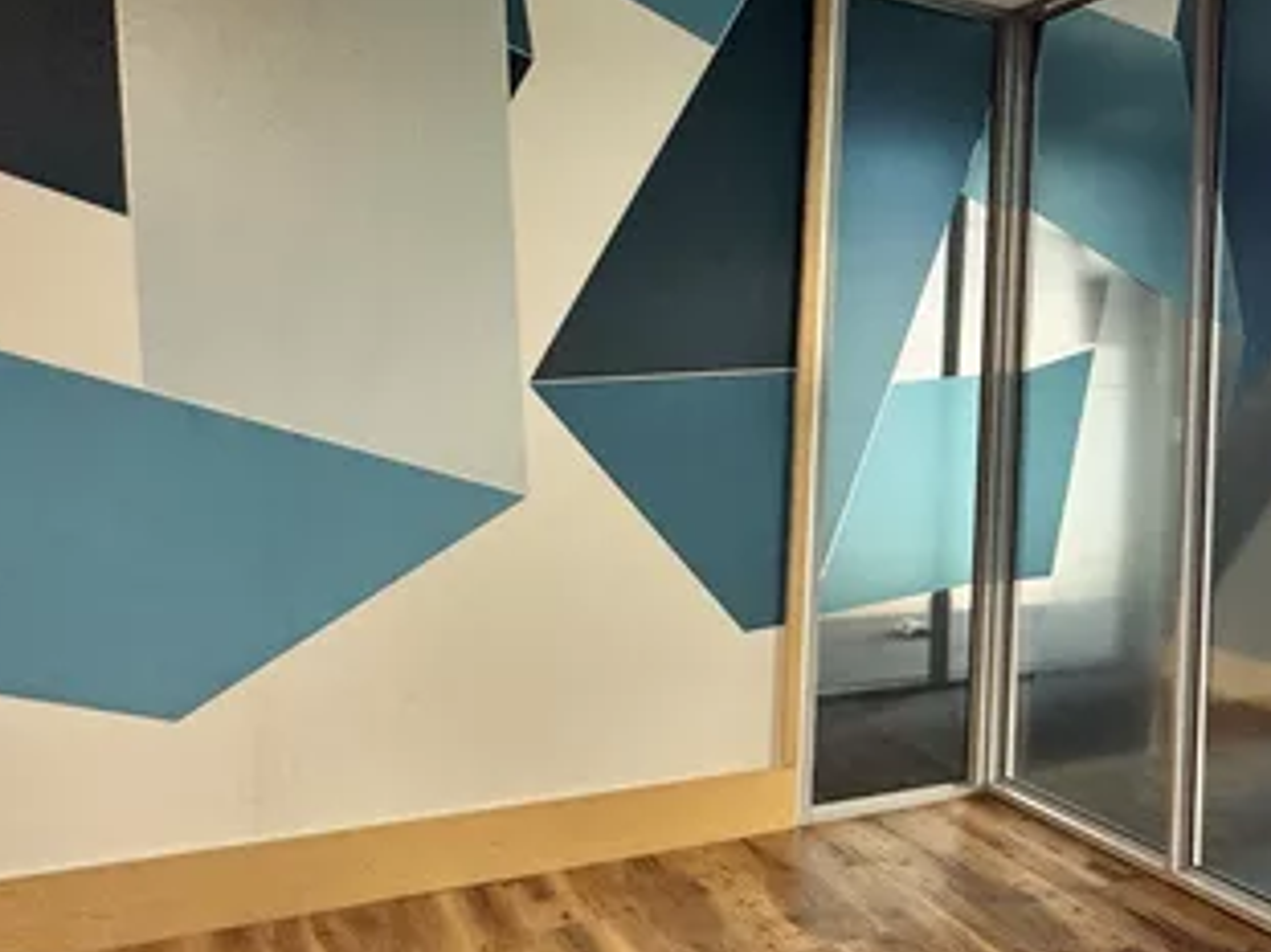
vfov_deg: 39.5
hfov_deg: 39.5
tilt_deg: +1.4
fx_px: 1321
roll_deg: -1.5
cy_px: 400
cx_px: 1471
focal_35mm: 36
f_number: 2.2
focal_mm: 2.22
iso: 160
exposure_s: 1/100
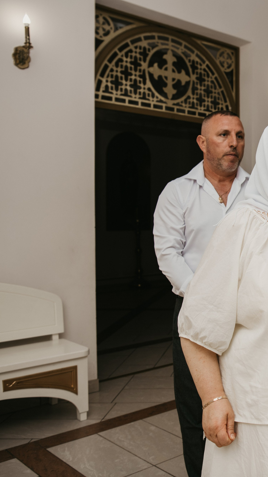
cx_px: 304
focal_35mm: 43
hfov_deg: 25.4
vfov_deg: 47.4
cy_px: 238
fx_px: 543
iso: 125
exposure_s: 1/160
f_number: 4
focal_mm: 27
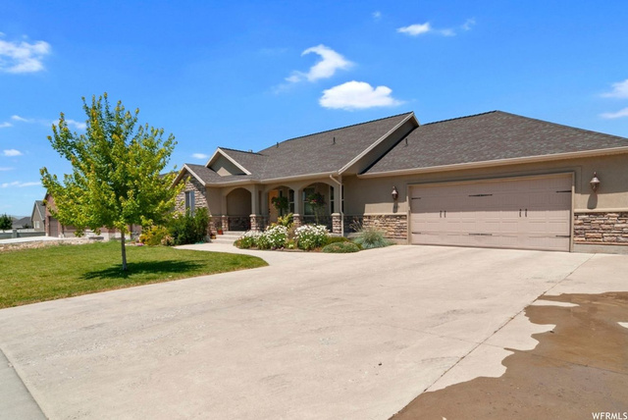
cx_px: 314
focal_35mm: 18
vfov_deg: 67.5
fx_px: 314
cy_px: 210
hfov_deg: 89.9
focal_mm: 12
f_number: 11
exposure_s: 1/200
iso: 100
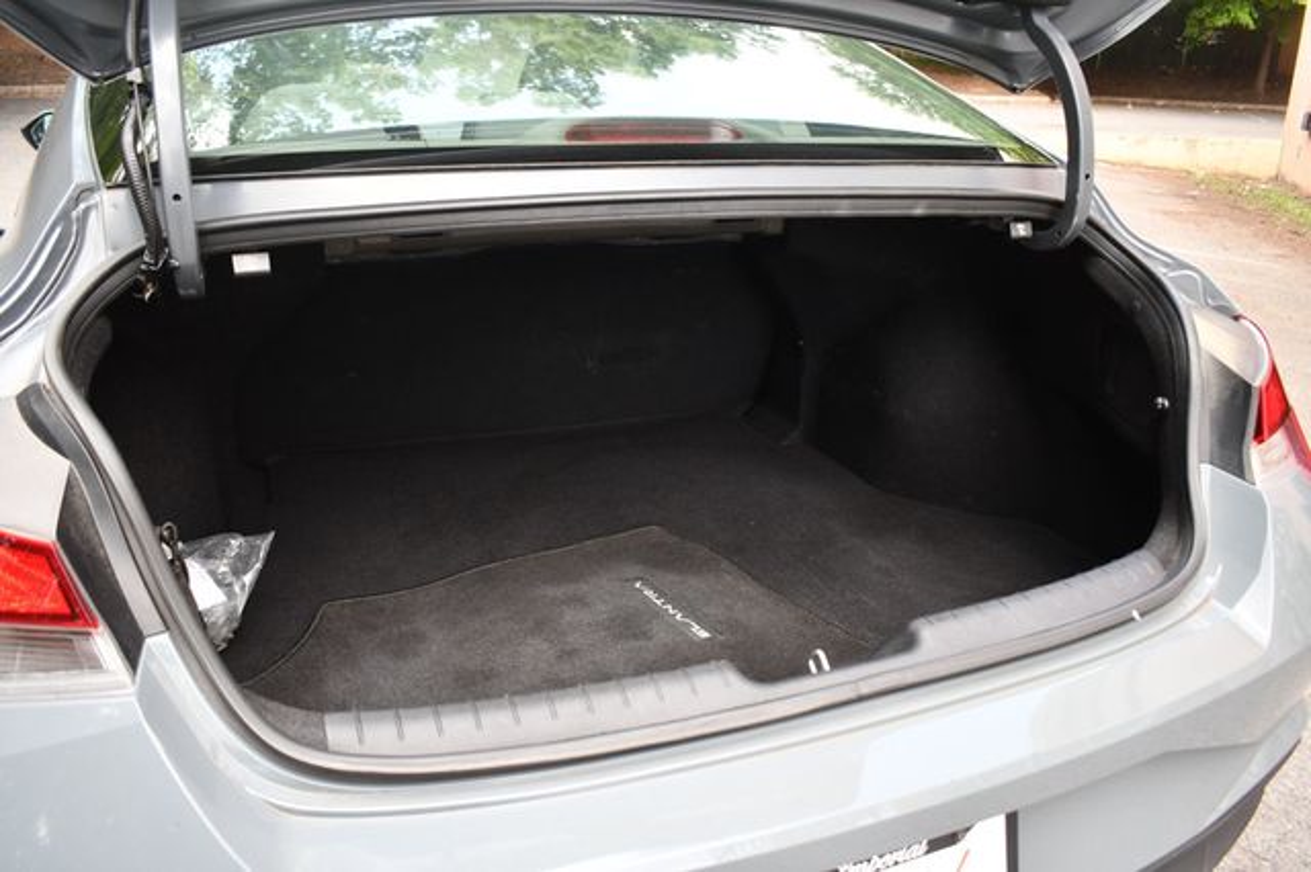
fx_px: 983
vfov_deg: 47.9
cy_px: 436
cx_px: 656
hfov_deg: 67.4
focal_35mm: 27
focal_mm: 18
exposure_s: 1/250
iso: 640
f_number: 3.5
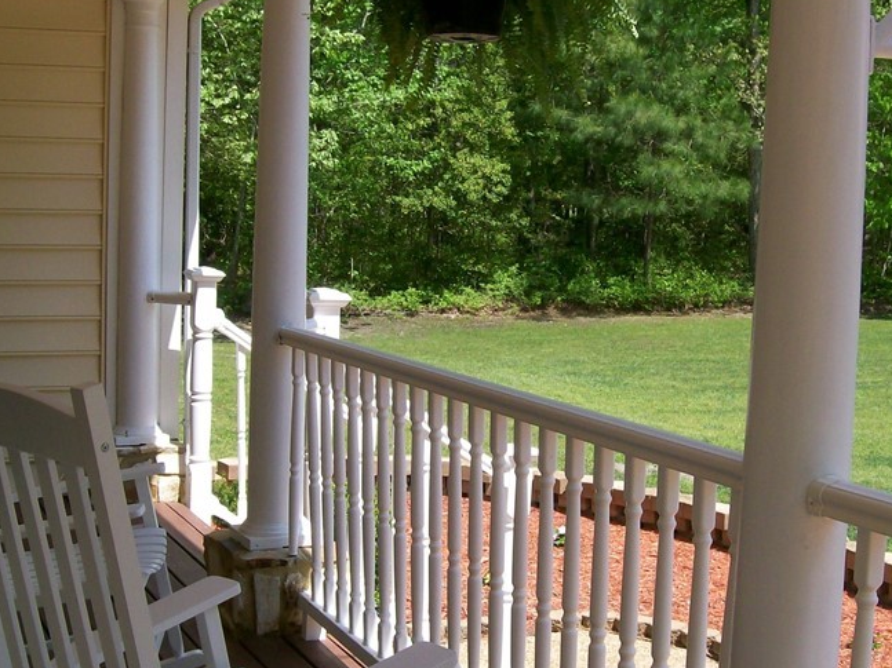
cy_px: 406
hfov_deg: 33.8
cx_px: 436
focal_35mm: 57
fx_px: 1469
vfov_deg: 25.6
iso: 80
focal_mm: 6
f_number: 4.8
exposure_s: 1/415
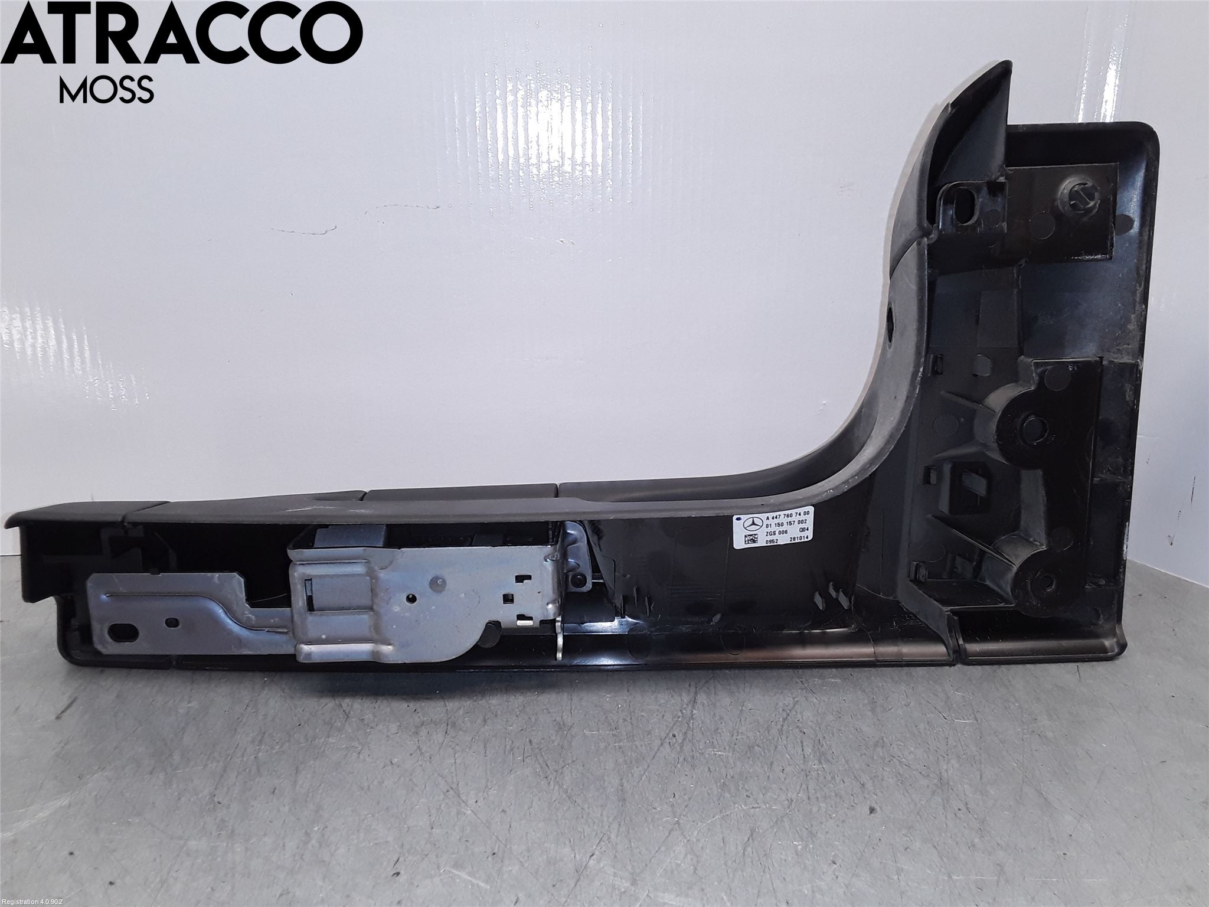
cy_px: 454
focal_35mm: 28
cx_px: 604
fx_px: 978
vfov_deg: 49.7
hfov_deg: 63.4
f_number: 1.9
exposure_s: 1/100
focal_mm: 2.91
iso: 64
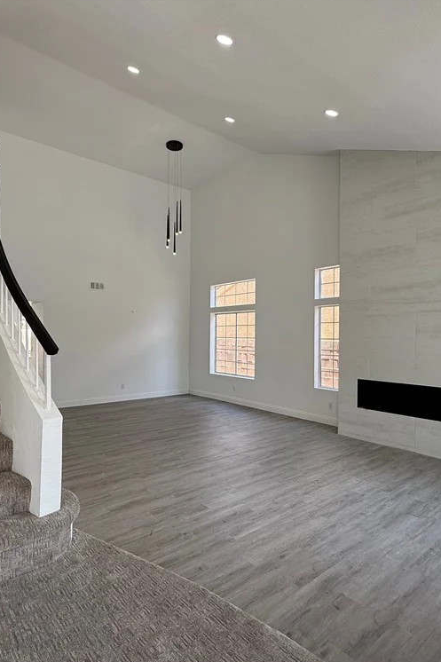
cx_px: 208
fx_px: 368
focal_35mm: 20
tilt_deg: +0.7
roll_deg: -0.4
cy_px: 335
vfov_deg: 84.0
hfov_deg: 61.9
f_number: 2.2
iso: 50
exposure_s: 1/146
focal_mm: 2.22
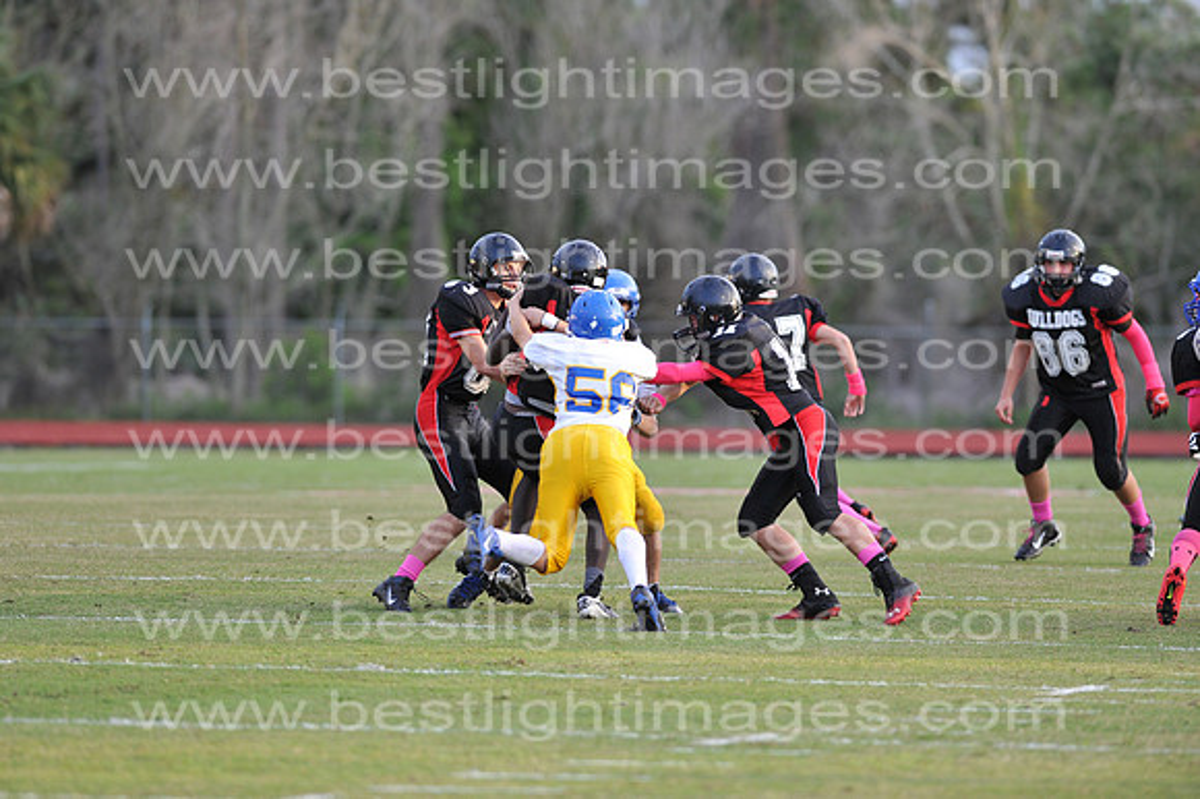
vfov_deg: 4.6
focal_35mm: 300
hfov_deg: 6.9
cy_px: 400
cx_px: 600
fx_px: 9994
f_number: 4
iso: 1000
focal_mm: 300
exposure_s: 1/800
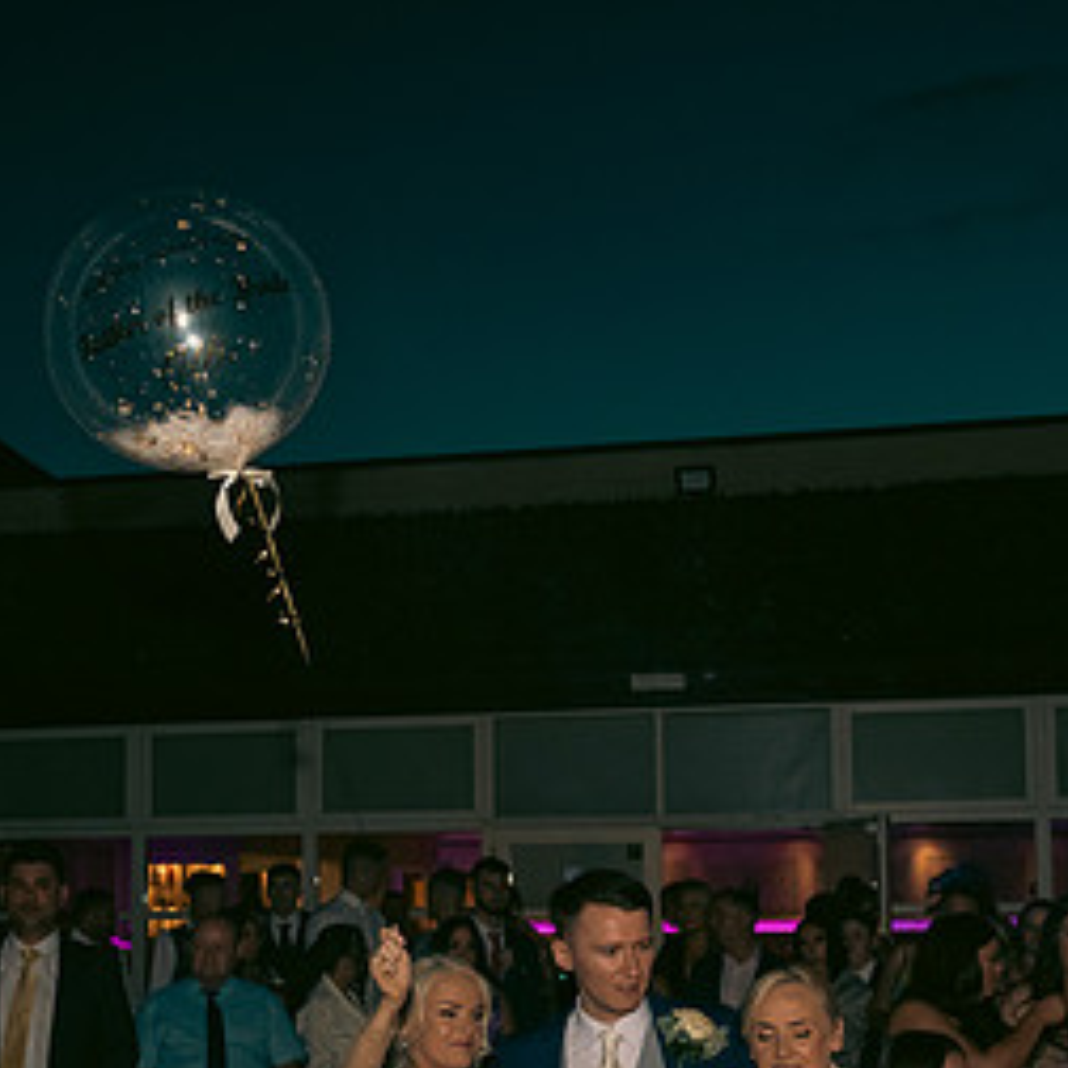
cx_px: 513
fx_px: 1641
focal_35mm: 47
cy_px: 816
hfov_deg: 36.1
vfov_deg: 35.2
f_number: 3.5
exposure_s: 1/160
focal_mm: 24
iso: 800
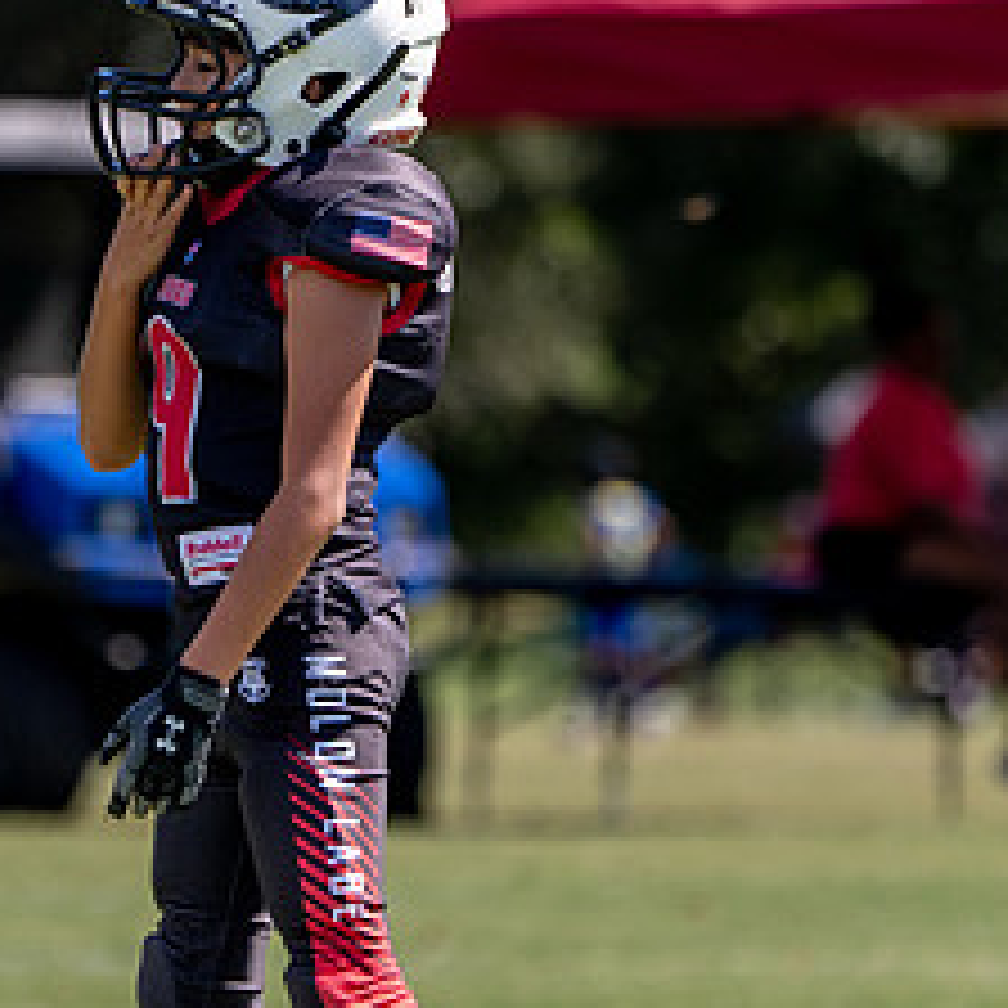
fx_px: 27740
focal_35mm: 842
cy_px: 629
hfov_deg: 2.1
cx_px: 287
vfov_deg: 2.1
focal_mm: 309
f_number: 5.6
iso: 320
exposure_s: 1/1250
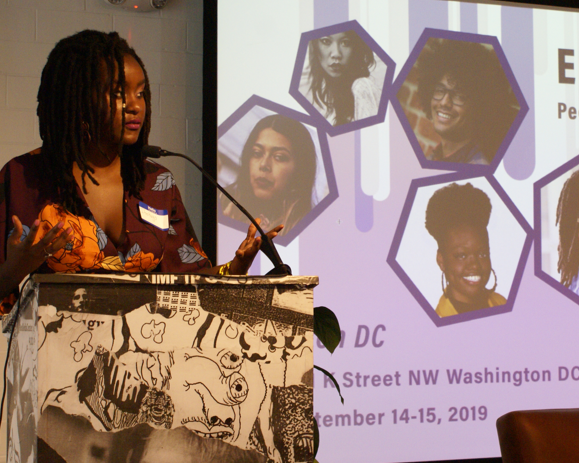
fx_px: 1194
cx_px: 354
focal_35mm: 70
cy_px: 233
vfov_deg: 22.0
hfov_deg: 27.2
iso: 800
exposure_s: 1/30
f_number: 5.6
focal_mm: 35
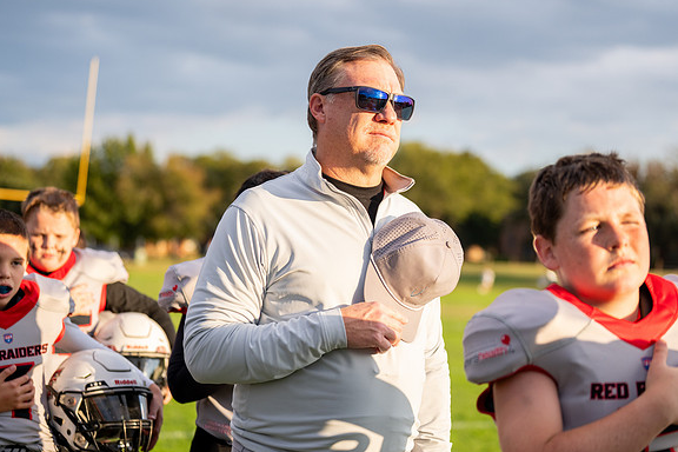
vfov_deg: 17.7
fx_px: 1450
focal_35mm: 77
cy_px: 233
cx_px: 356
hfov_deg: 26.3
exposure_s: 1/1600
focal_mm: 70
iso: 400
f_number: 2.8
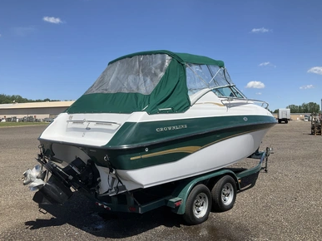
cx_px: 157
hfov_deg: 60.0
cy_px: 120
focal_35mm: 30
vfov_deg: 46.8
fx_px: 279
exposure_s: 1/2058
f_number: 1.8
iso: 25
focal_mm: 3
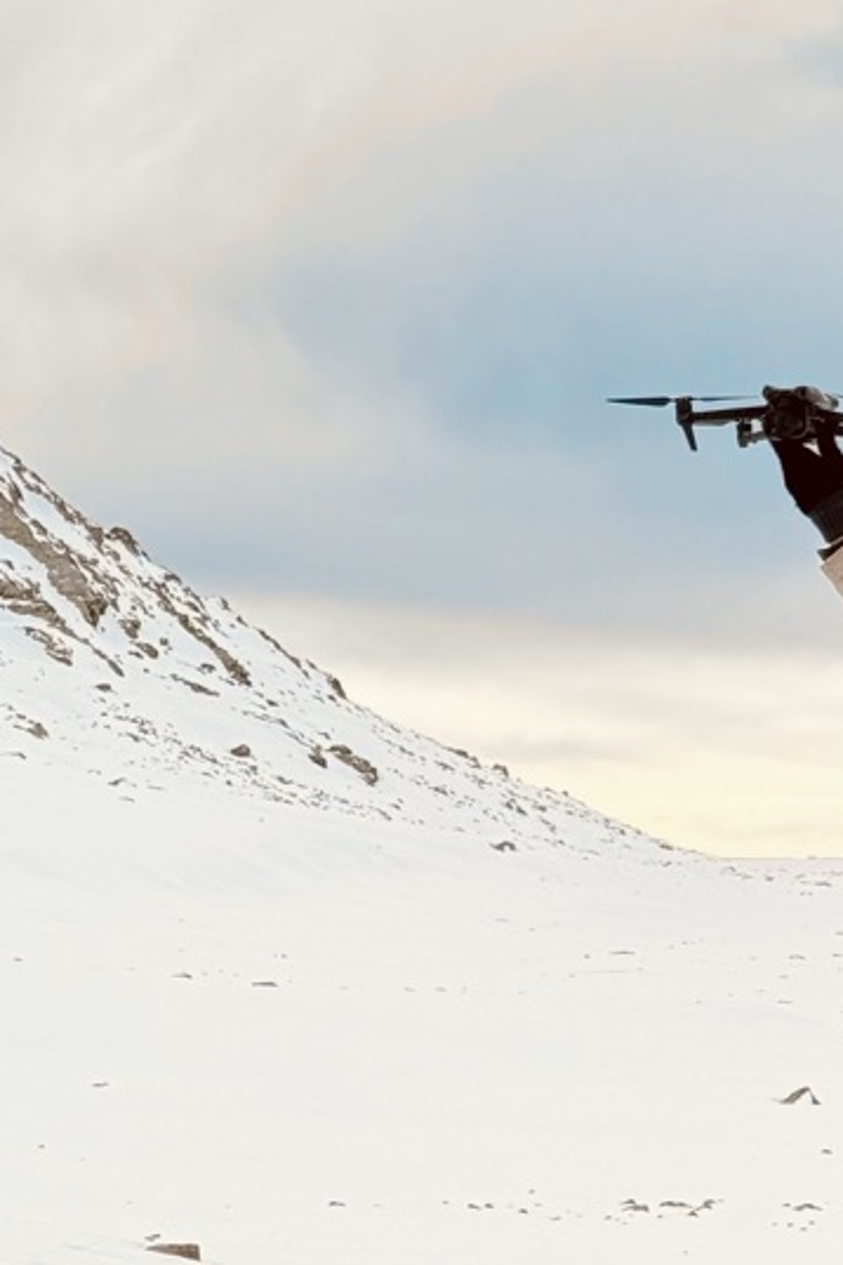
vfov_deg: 17.1
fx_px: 4180
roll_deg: -0.2
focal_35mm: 119
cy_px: 276
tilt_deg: +8.1
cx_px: 1083
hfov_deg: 11.2
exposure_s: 1/2342
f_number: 1.78
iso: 80
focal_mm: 6.76
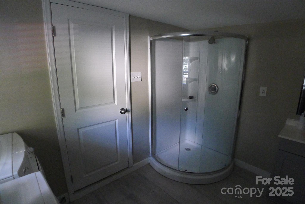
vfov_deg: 53.1
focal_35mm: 24
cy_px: 102
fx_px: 203
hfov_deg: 73.7
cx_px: 152
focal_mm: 5.1
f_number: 2
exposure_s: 1/30
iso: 800
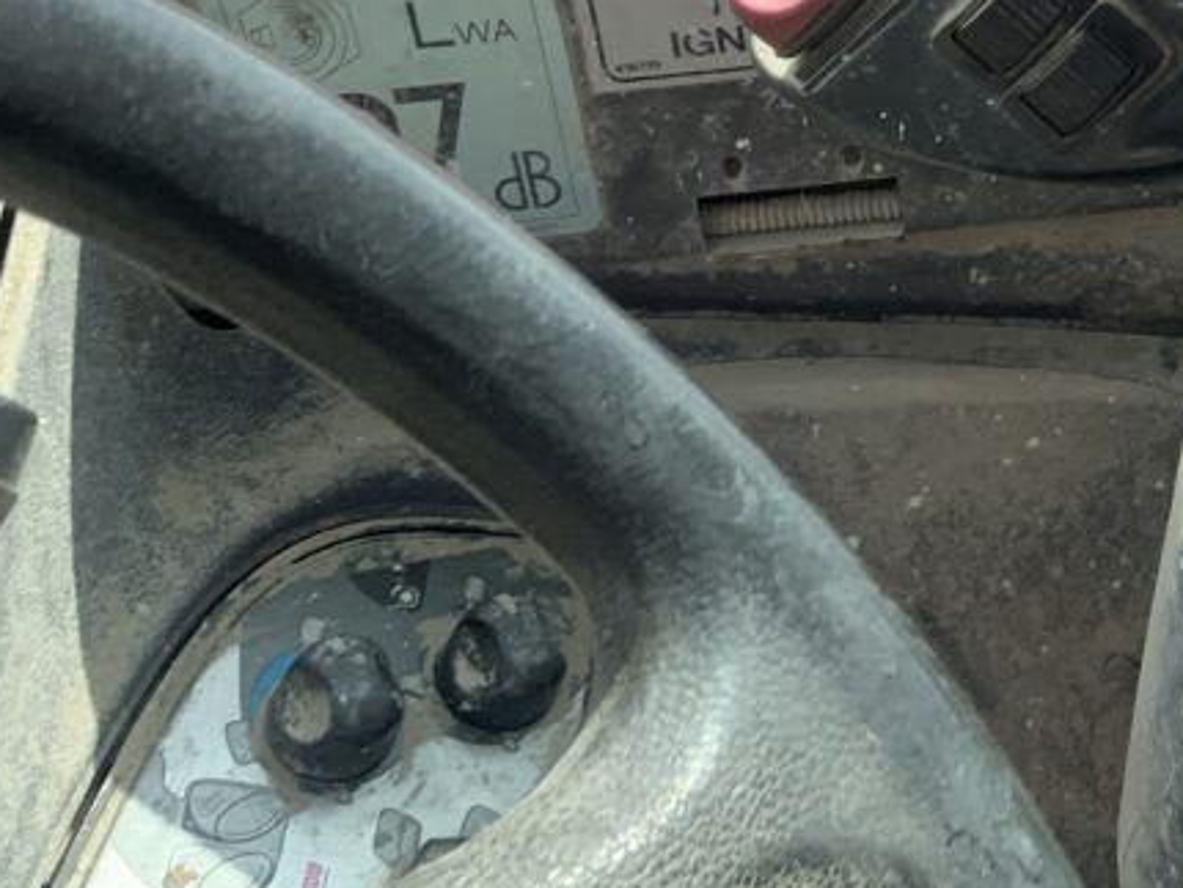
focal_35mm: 69
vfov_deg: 20.7
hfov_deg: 25.7
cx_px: 1351
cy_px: 19
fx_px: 2359
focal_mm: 3
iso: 16
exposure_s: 1/446
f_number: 1.8
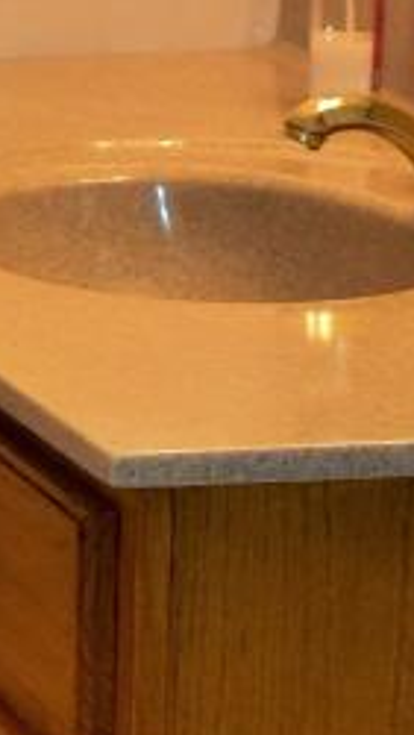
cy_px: 182
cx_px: -844
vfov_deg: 7.8
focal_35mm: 276
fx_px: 5375
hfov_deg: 4.2
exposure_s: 1/60
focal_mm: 22
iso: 360
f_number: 3.8
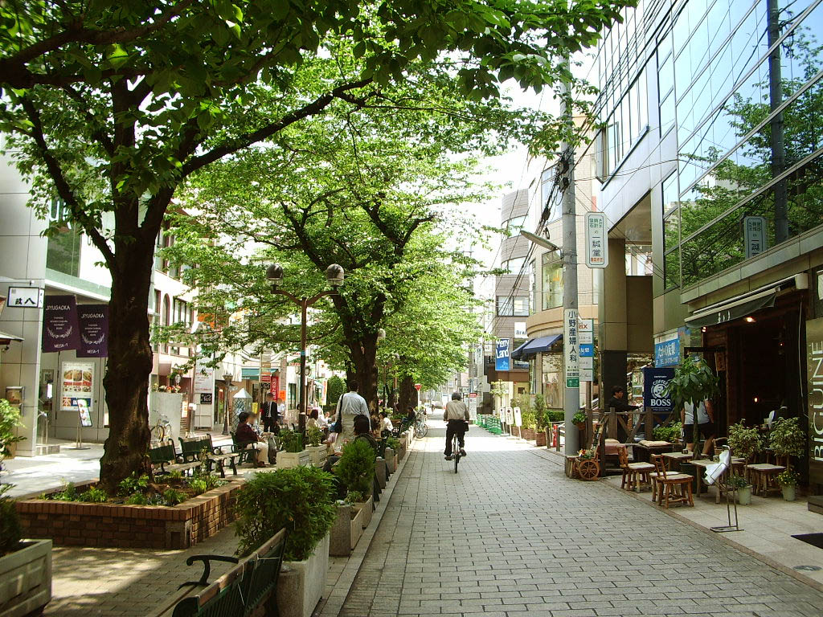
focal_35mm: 35
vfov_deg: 40.7
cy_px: 308
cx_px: 412
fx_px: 832
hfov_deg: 52.6
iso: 50
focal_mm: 5.8
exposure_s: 1/80
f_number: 4.3
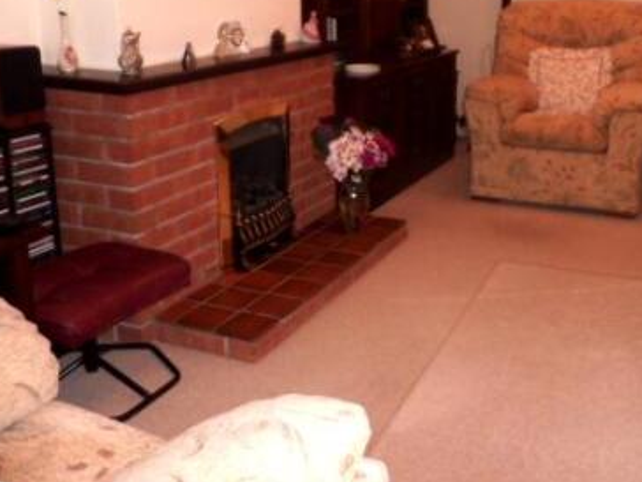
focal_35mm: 40
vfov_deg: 35.3
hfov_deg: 46.1
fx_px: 742
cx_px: 429
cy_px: 133
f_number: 3.3
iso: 80
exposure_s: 1/30
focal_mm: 4.1
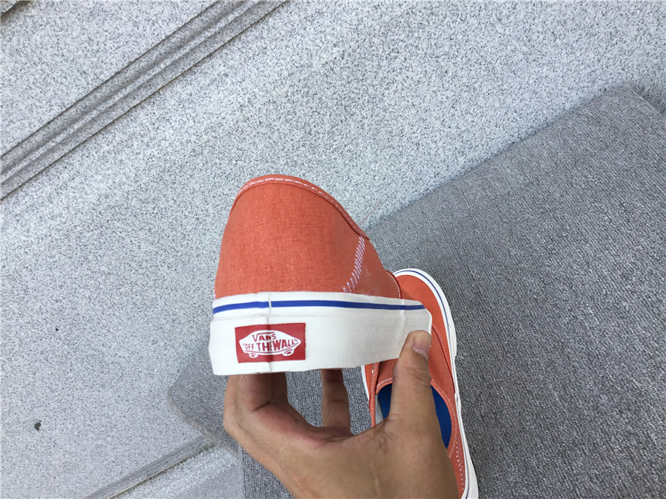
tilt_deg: -38.9
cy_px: 250
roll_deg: +41.2
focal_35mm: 31
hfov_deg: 58.4
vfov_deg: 45.4
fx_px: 596
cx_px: 333
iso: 25
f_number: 2.4
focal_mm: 3.3
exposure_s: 1/301
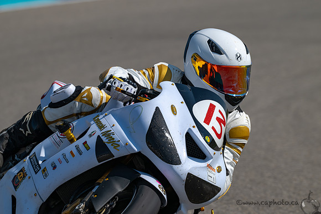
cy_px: 107
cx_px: 160
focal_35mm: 600
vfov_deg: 2.3
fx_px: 5351
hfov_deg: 3.4
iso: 320
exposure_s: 1/1250
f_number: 11
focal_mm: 600
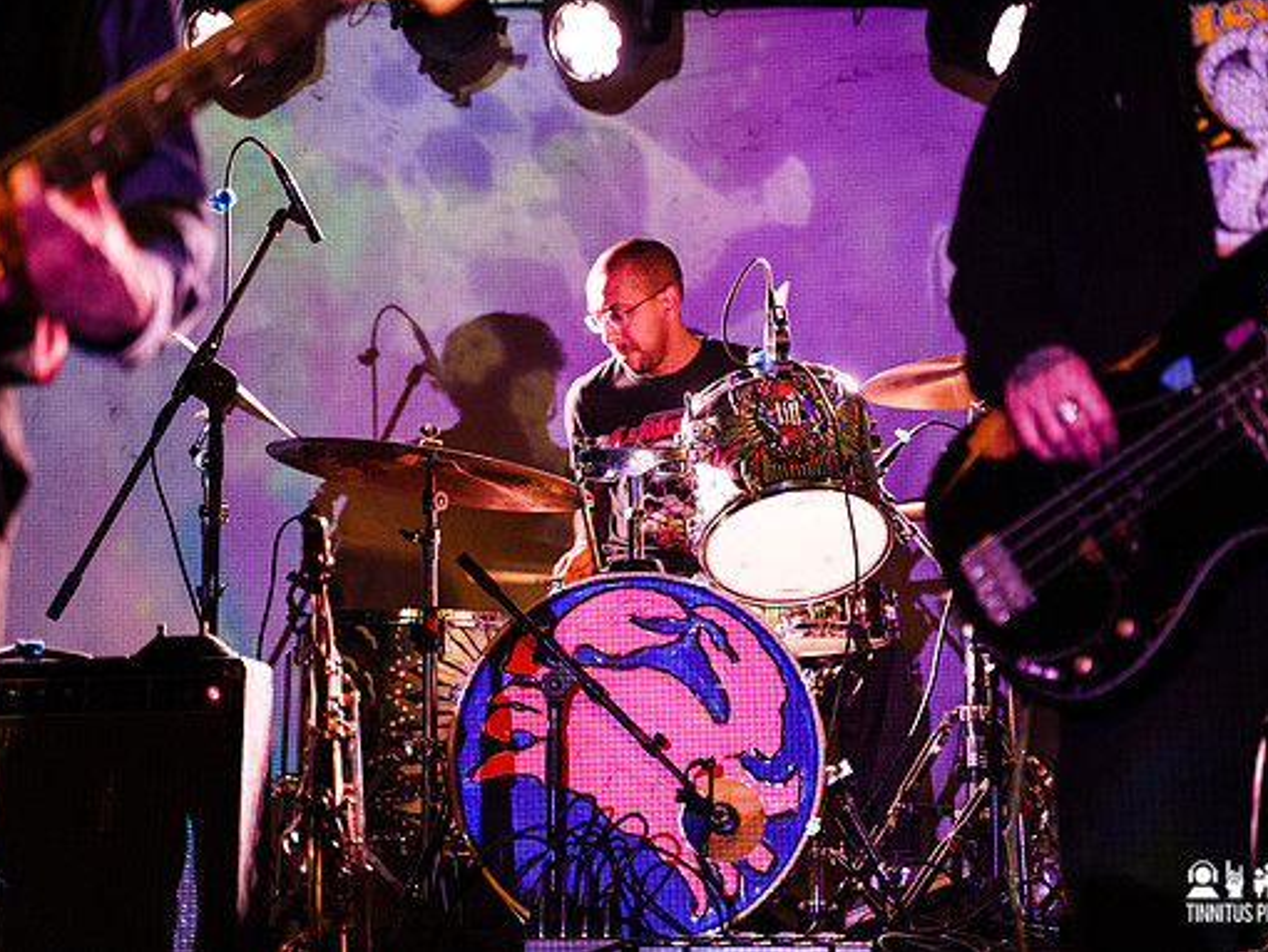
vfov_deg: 18.0
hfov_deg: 23.8
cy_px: 474
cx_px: 686
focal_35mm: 82
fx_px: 3005
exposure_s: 1/100
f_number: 2.8
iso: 6400
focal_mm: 75
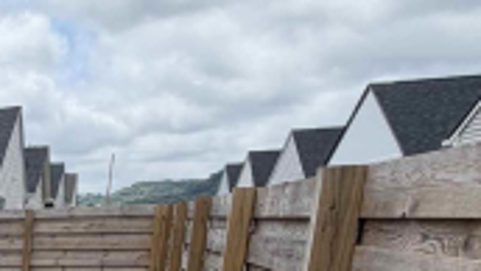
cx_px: -303
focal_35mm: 59
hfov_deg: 24.2
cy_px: 405
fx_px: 753
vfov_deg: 18.2
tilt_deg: -14.0
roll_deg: +1.4
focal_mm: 2.22
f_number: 2.2
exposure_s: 1/770
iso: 32
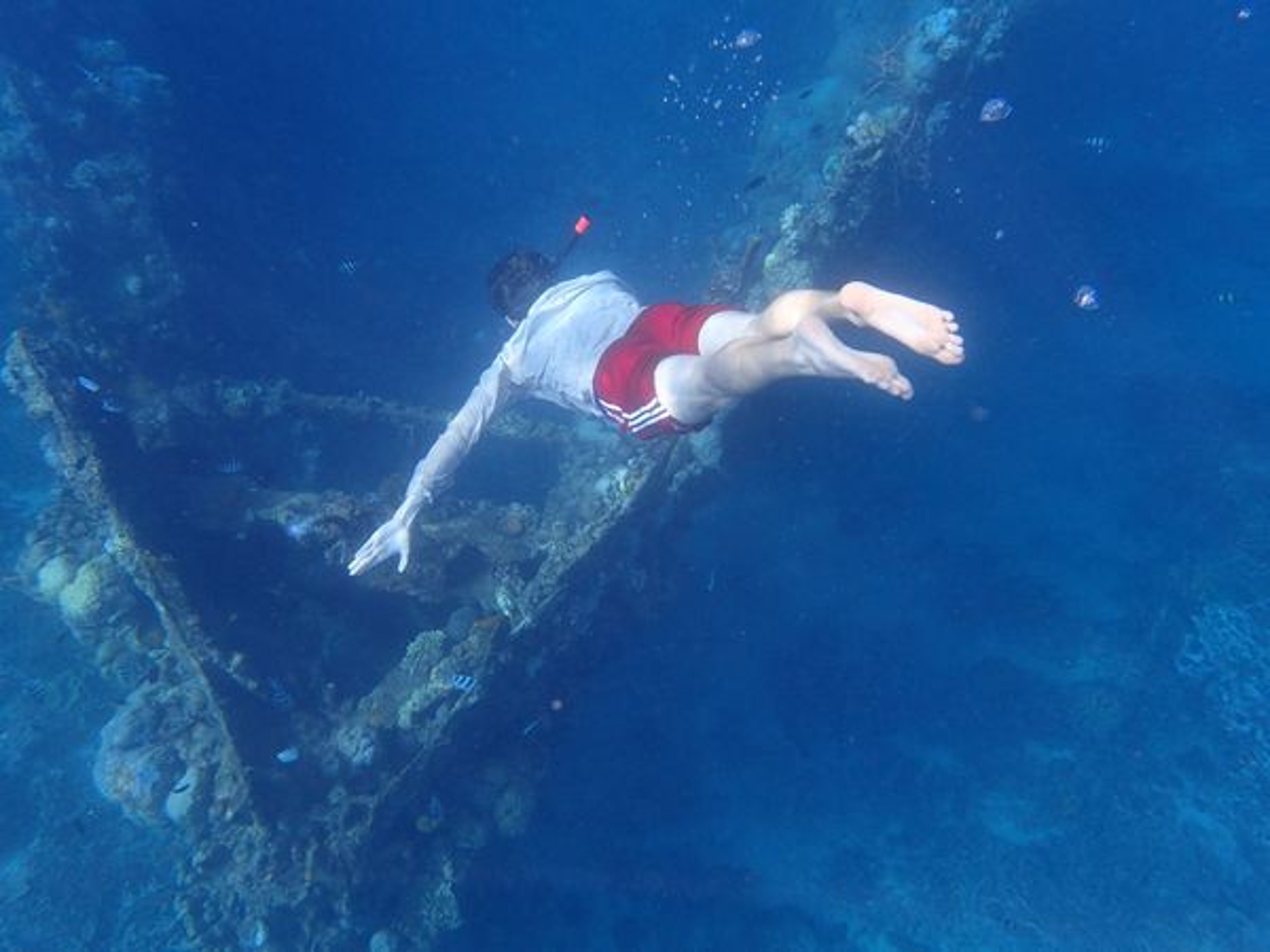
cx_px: 635
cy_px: 476
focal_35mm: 25
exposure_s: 1/400
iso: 100
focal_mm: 4.5
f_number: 2.8
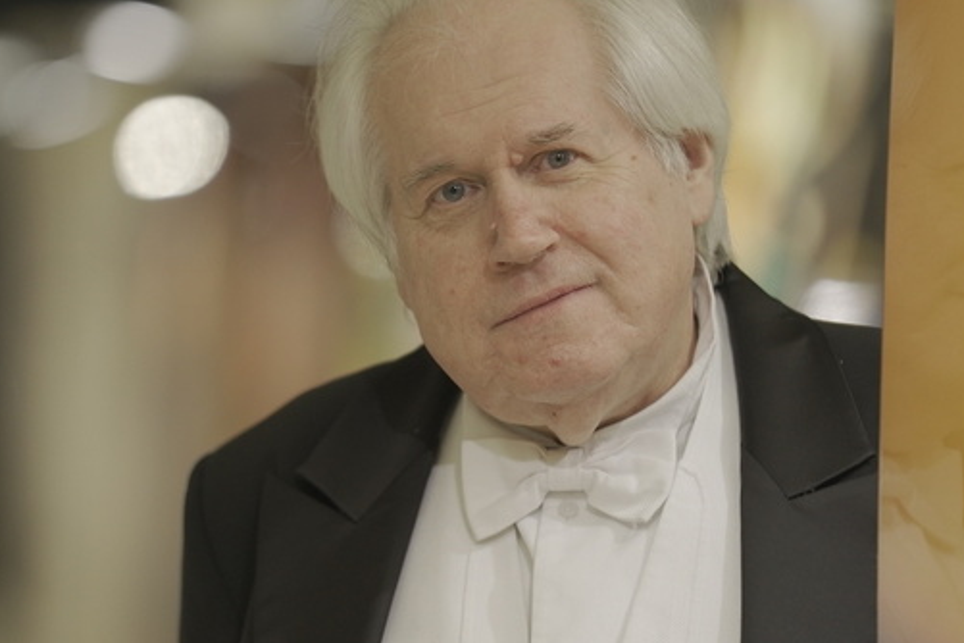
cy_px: 374
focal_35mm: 290
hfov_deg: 7.1
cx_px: 337
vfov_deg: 4.7
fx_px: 7765
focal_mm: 200
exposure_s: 1/200
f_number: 2.8
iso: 2000
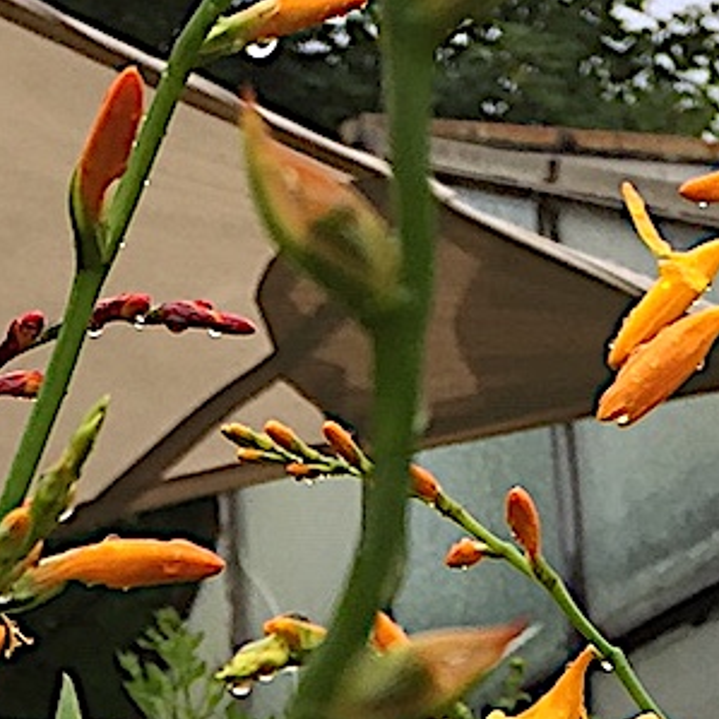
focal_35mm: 137
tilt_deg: +3.0
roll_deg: +2.4
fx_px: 3219
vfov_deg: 11.9
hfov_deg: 12.7
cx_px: 106
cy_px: 1243
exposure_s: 1/311
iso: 32
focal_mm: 4.15
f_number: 2.2
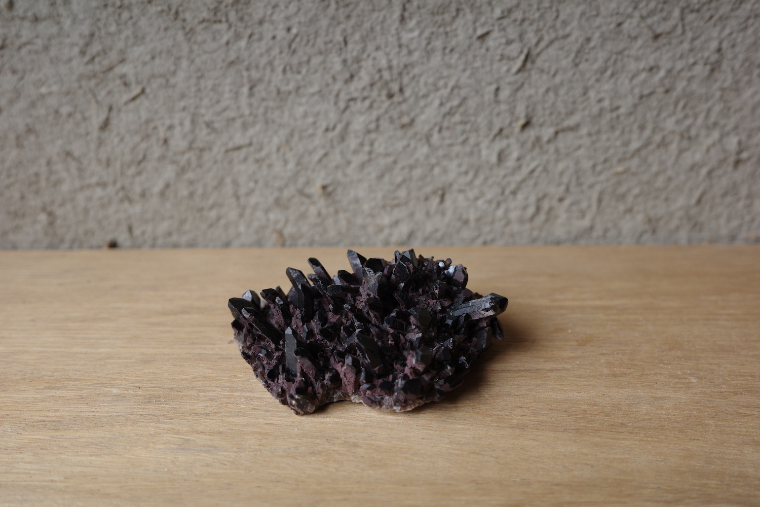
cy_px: 254
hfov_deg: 48.5
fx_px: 844
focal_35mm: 40
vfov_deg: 33.4
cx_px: 380
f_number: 2.8
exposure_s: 1/125
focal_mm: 26
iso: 200
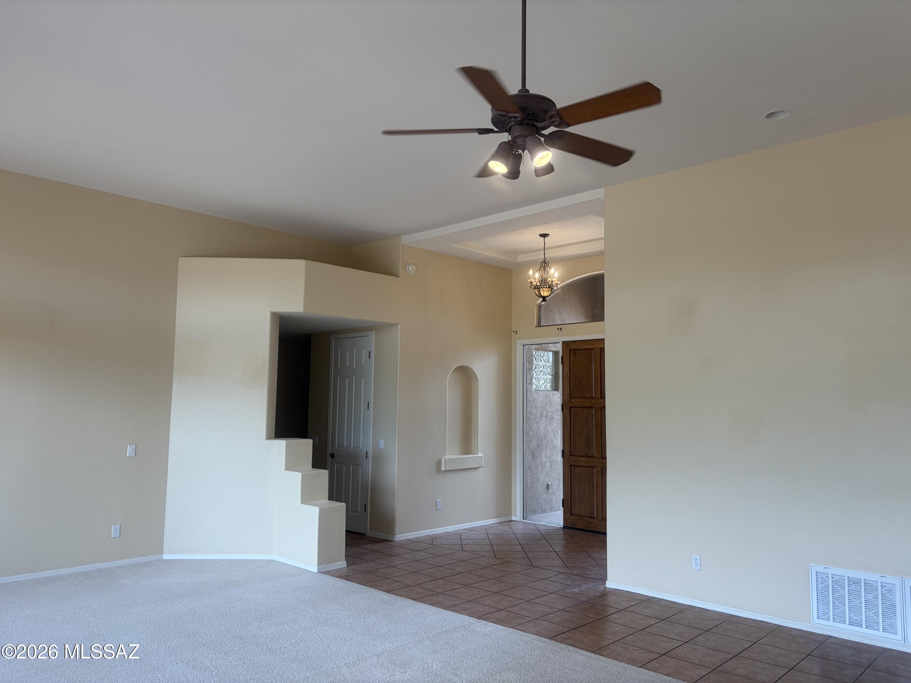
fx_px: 684
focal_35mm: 26
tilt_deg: +6.4
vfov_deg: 53.1
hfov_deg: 67.3
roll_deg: +0.1
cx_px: 456
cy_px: 342
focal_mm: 5.96
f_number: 1.6
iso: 40
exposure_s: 1/205
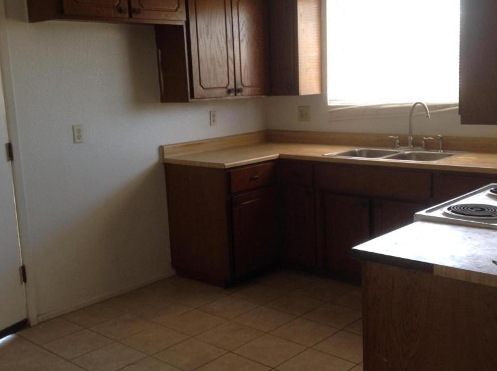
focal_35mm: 45
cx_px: 242
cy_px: 186
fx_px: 645
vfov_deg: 32.1
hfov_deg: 42.1
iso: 64
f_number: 2.4
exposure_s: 1/30
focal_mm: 4.28
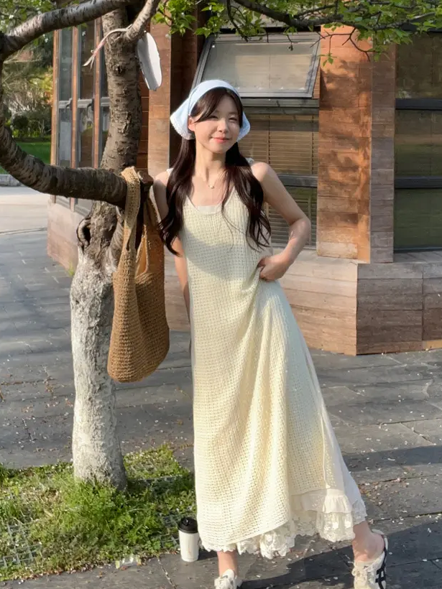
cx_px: 223
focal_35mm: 39
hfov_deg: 36.8
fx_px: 664
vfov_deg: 47.6
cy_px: 236
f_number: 2.2
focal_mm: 2.71
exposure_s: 1/220
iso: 25
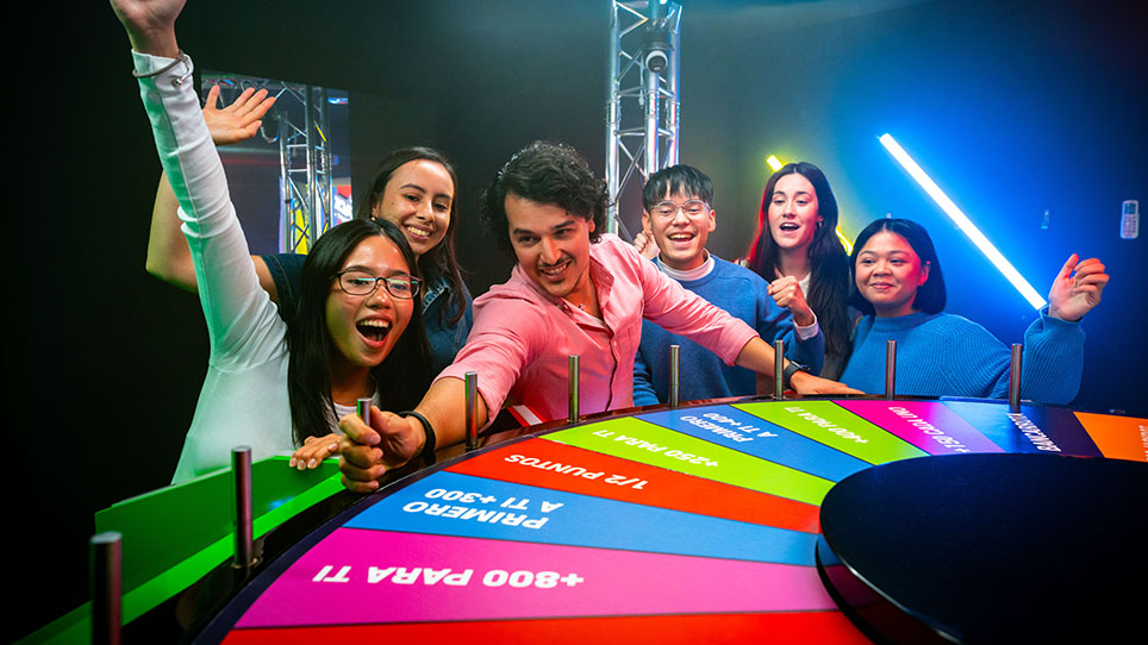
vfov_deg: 45.9
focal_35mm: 25
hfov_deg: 74.0
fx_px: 761
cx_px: 594
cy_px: 302
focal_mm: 23
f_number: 5
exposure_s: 1/125
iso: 2000
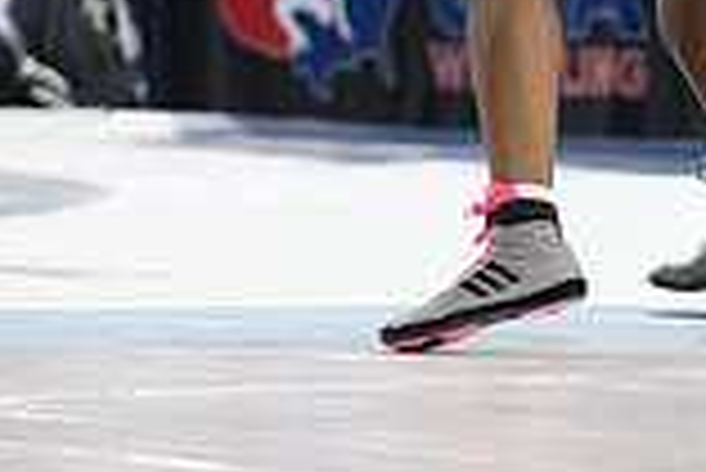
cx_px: 576
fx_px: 8342
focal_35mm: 425
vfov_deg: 3.2
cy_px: -137
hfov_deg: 4.8
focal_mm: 115
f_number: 2.8
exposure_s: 1/800
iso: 2200
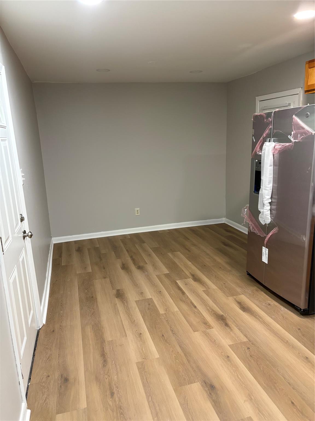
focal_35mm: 26
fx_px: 315
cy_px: 210
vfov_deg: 67.3
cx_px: 158
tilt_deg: -12.0
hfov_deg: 53.1
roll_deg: +2.5
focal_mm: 5.96
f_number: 1.6
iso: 200
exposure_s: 1/60
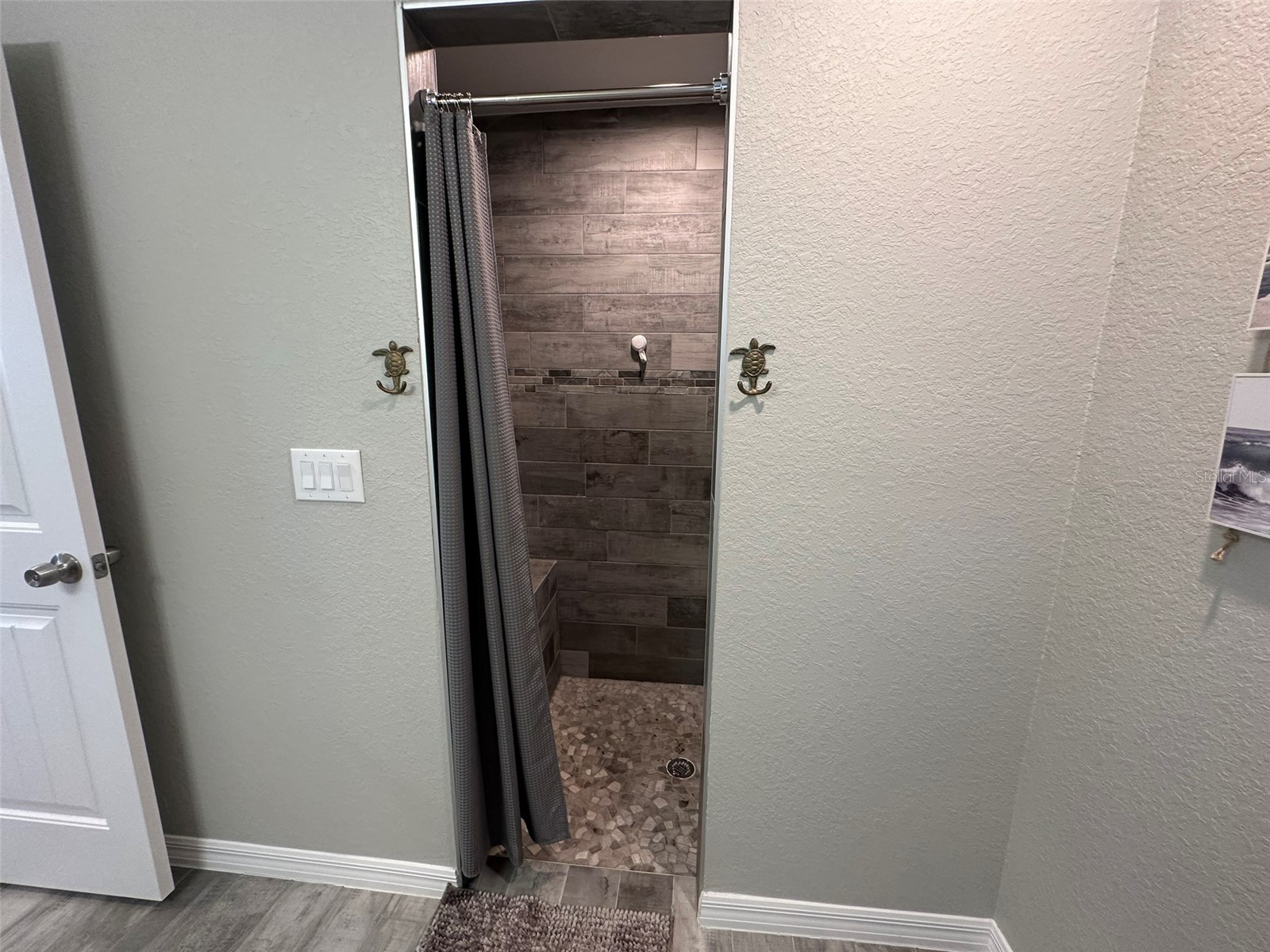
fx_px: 514
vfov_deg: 85.7
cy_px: 476
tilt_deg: -10.3
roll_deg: -0.6
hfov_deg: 102.1
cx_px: 635
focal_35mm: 14
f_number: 2.2
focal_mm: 2.22
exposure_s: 1/60
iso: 200
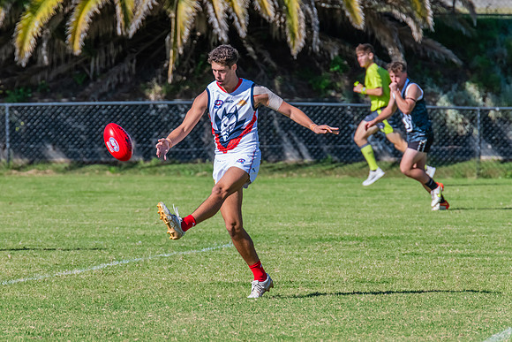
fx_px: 10042
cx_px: 225
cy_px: 165
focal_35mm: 706
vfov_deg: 1.9
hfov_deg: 2.9
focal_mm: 600
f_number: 13
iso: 1600
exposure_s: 1/1600
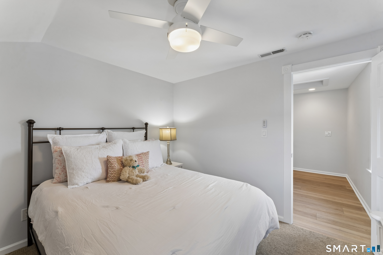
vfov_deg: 81.2
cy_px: 128
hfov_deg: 104.3
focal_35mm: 14
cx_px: 192
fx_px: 149
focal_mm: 14
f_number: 13
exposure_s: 1/6
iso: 400
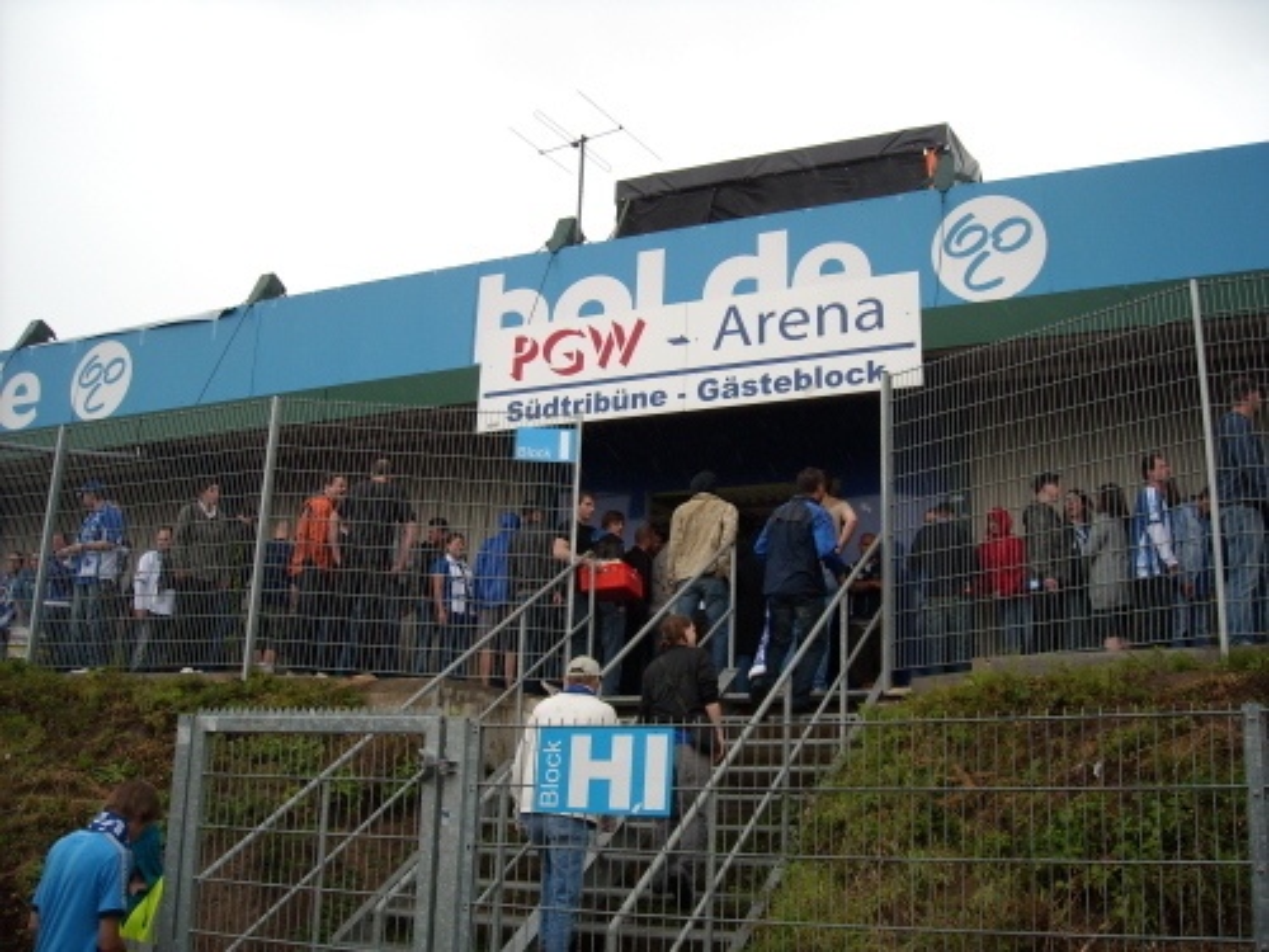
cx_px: 634
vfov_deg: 40.7
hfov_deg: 52.6
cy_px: 476
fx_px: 1283
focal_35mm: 35
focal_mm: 5.7
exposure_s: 1/161
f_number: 2.8
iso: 64
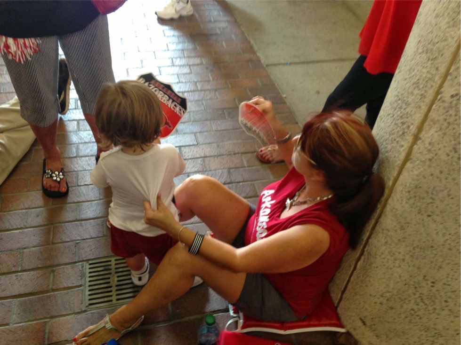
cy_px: 172
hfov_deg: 55.4
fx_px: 439
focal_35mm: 33
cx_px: 230
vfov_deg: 42.9
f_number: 2.4
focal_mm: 4.13
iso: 125
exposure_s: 1/20
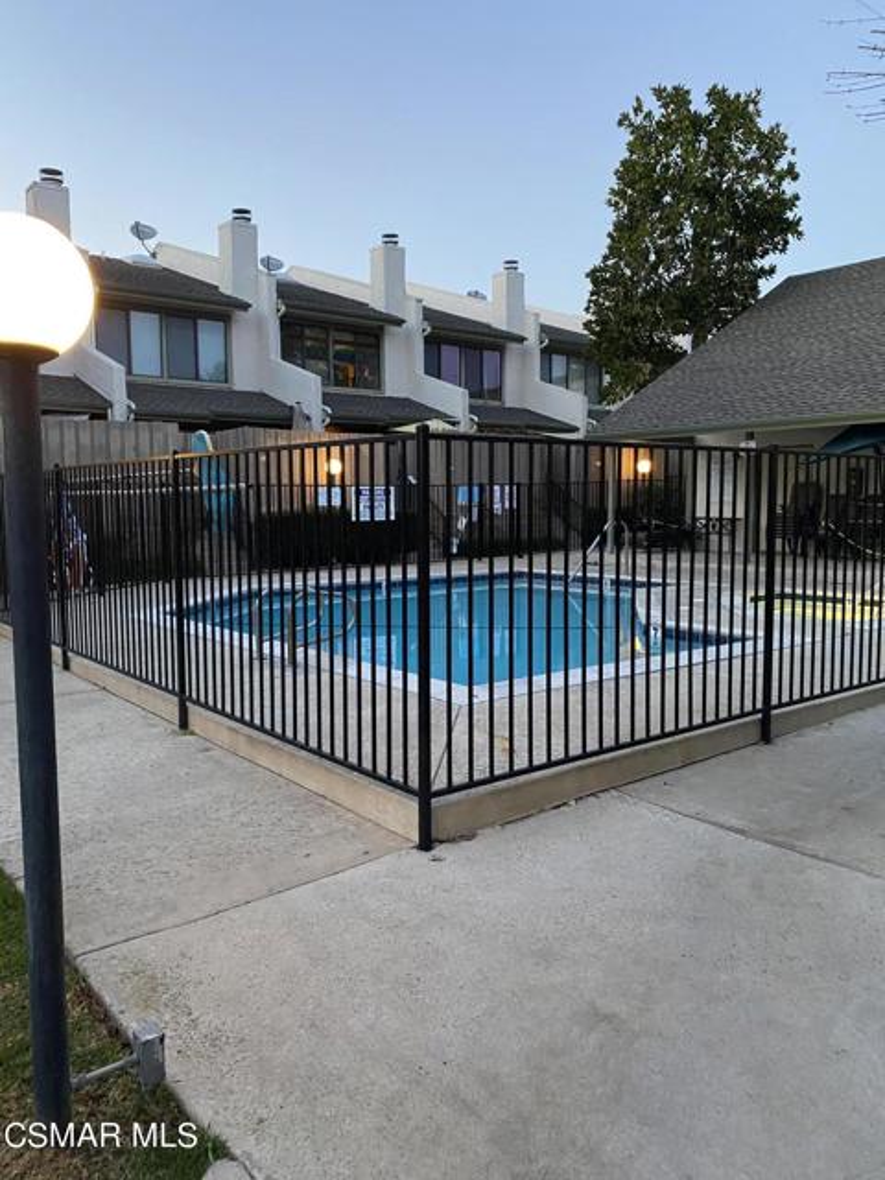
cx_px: 442
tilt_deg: -5.6
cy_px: 590
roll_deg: +0.1
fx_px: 886
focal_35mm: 26
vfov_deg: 67.3
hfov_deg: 53.1
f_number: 1.8
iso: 320
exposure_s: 1/60
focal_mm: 4.25
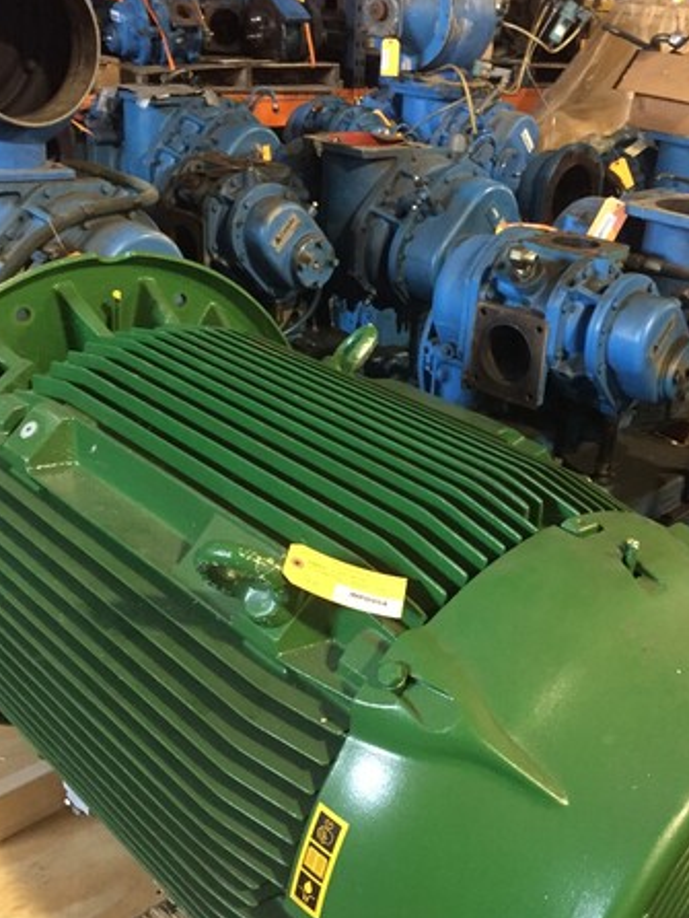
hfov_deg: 36.8
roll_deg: -4.3
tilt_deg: -25.9
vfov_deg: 47.8
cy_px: 502
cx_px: 397
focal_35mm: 39
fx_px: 1034
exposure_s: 1/15
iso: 320
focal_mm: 4.15
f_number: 2.2
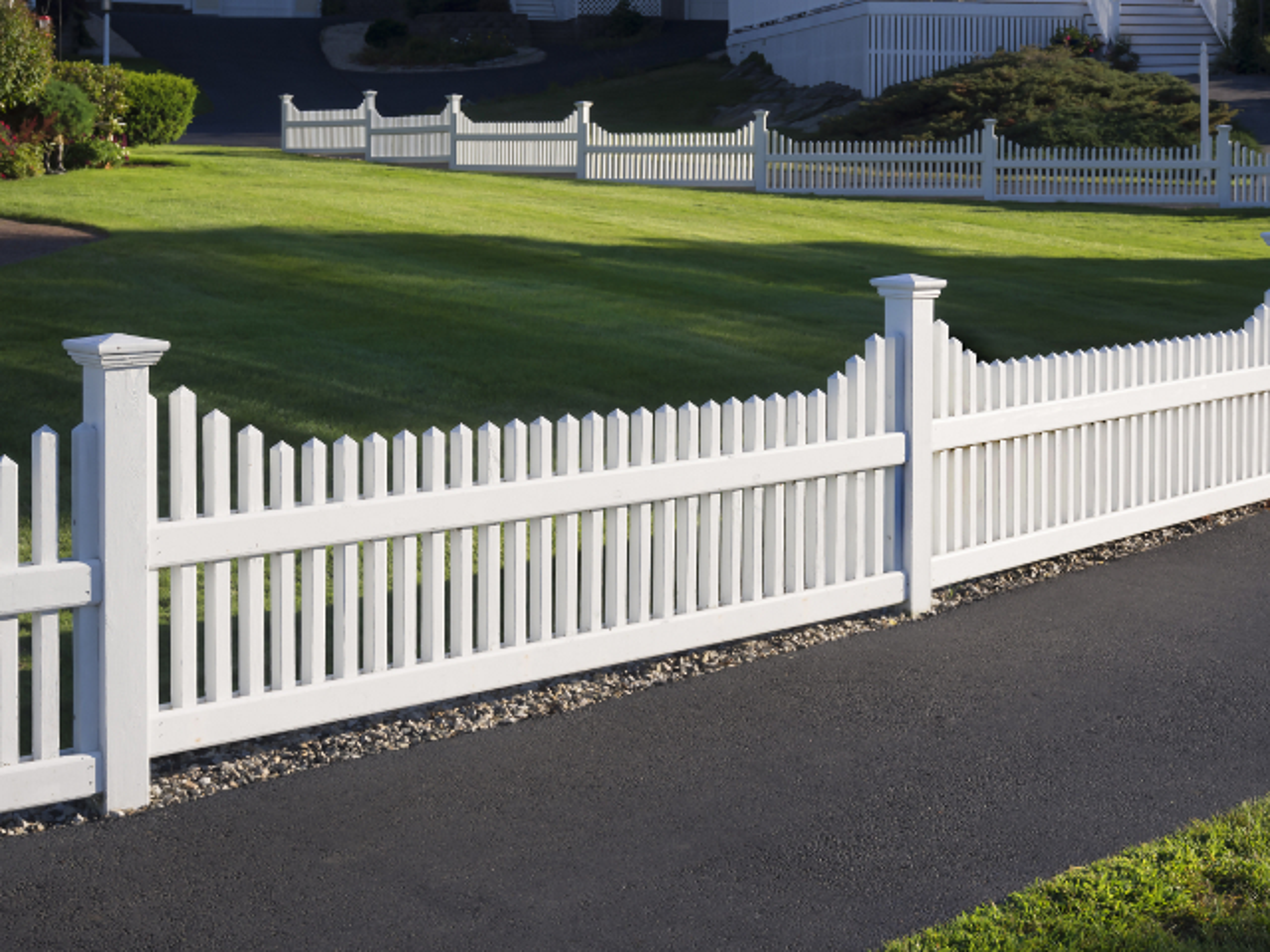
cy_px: 476
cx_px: 635
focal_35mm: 64
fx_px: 2348
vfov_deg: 22.9
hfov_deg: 30.3
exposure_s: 1/350
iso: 200
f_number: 6.7
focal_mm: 32
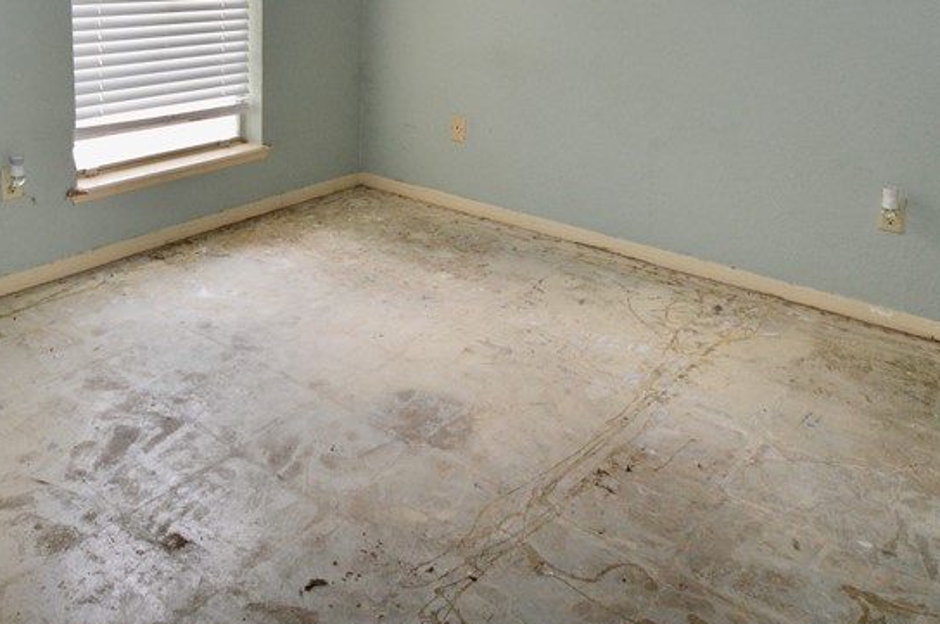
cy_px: 57
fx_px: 782
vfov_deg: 40.1
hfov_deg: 61.4
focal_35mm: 30
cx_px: 369
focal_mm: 10
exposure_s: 1/80
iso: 400
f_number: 4
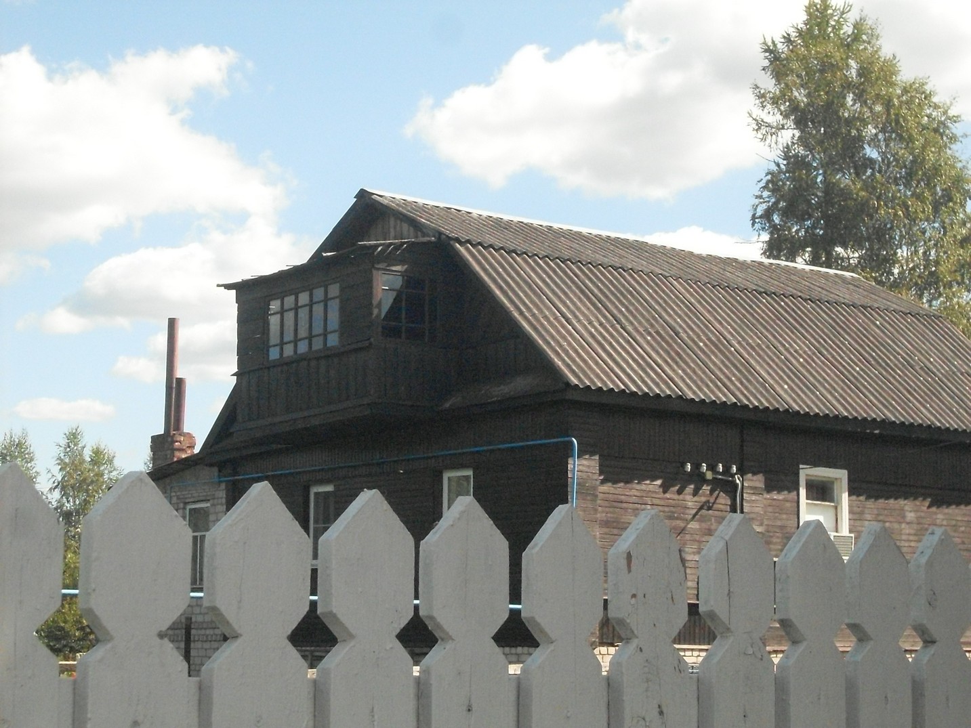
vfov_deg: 18.2
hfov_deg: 24.1
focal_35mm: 81
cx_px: 486
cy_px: 364
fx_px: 2272
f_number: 11.8
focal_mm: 13.5
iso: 400
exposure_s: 1/350
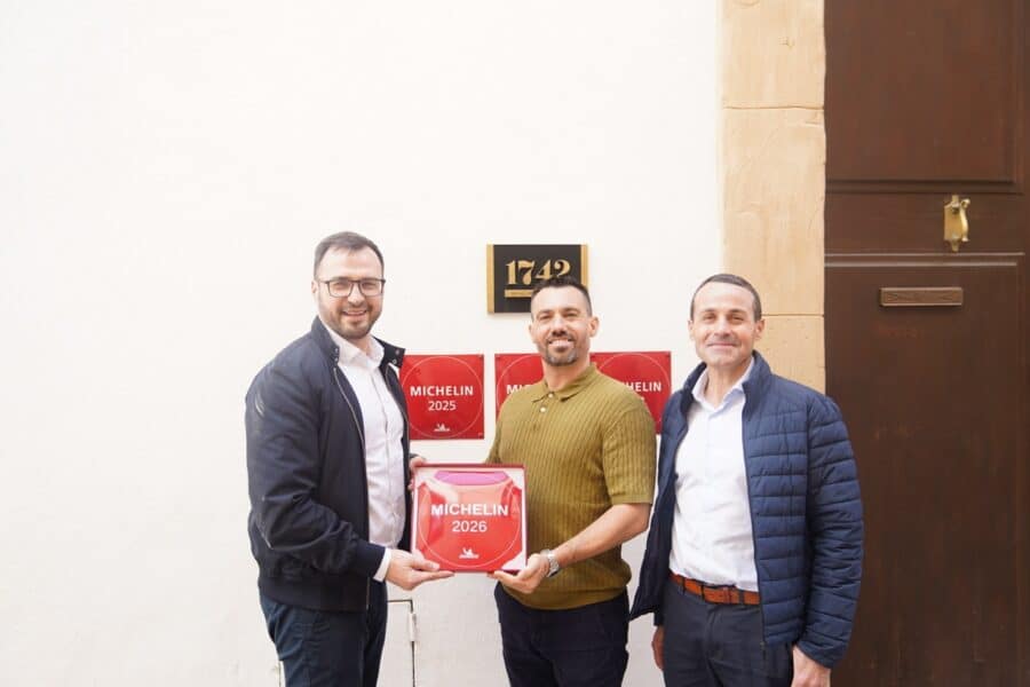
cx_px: 515
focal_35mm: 34
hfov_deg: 55.8
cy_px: 344
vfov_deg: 38.9
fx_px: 973
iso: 100
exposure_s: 1/100
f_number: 2.8
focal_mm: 34
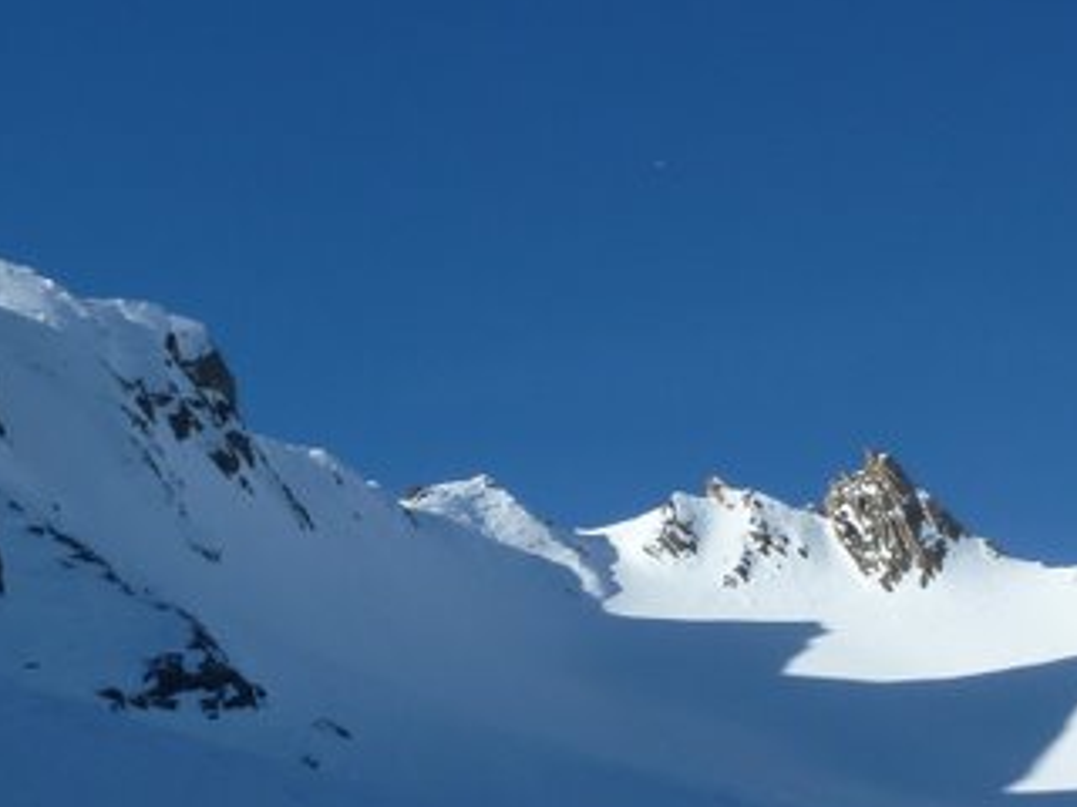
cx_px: 1010
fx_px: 3111
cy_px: 578
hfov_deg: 19.2
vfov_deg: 14.7
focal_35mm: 100
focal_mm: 6.5
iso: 80
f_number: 5.6
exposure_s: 1/400
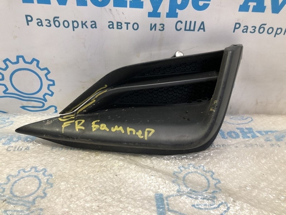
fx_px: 231
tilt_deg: -33.0
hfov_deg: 63.4
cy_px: 108
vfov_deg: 49.7
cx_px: 143
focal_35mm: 28
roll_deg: -1.8
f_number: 1.8
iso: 32
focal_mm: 4
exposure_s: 1/25
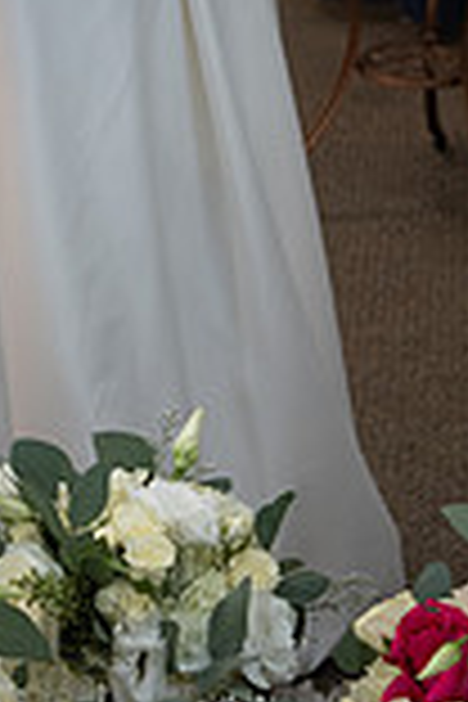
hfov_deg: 13.3
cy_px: 99
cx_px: -27
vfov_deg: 19.9
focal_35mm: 101
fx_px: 1969
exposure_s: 1/125
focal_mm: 35
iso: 2500
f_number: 5.6
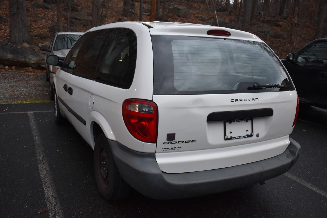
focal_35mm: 33
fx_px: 300
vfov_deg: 40.0
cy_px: 109
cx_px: 164
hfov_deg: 57.2
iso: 1250
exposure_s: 1/125
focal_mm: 22
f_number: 3.8
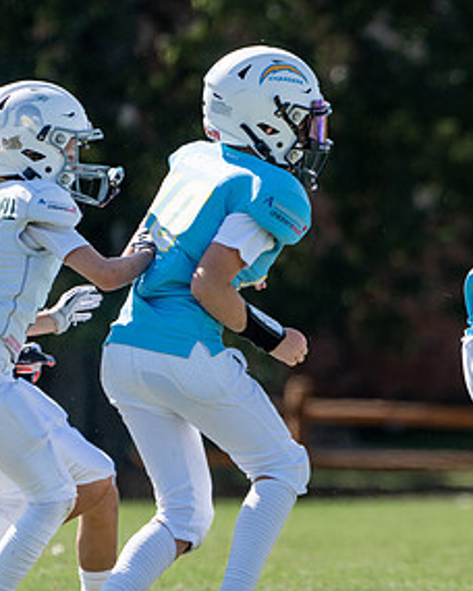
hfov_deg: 1.6
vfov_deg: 2.1
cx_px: 612
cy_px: 394
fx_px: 16484
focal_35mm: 942
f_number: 5.6
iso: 200
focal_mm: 400
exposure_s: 1/1250
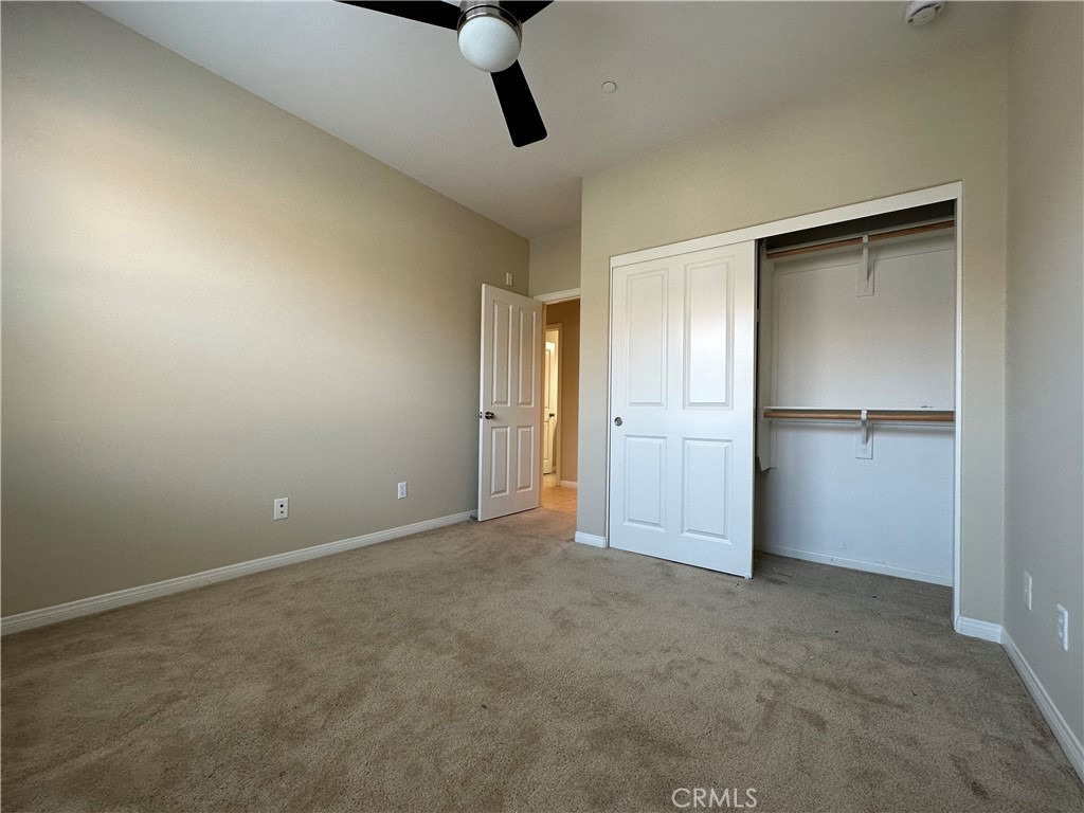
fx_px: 438
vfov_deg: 85.7
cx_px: 542
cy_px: 406
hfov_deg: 102.1
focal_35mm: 14
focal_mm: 2.22
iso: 125
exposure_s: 1/120
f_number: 2.2
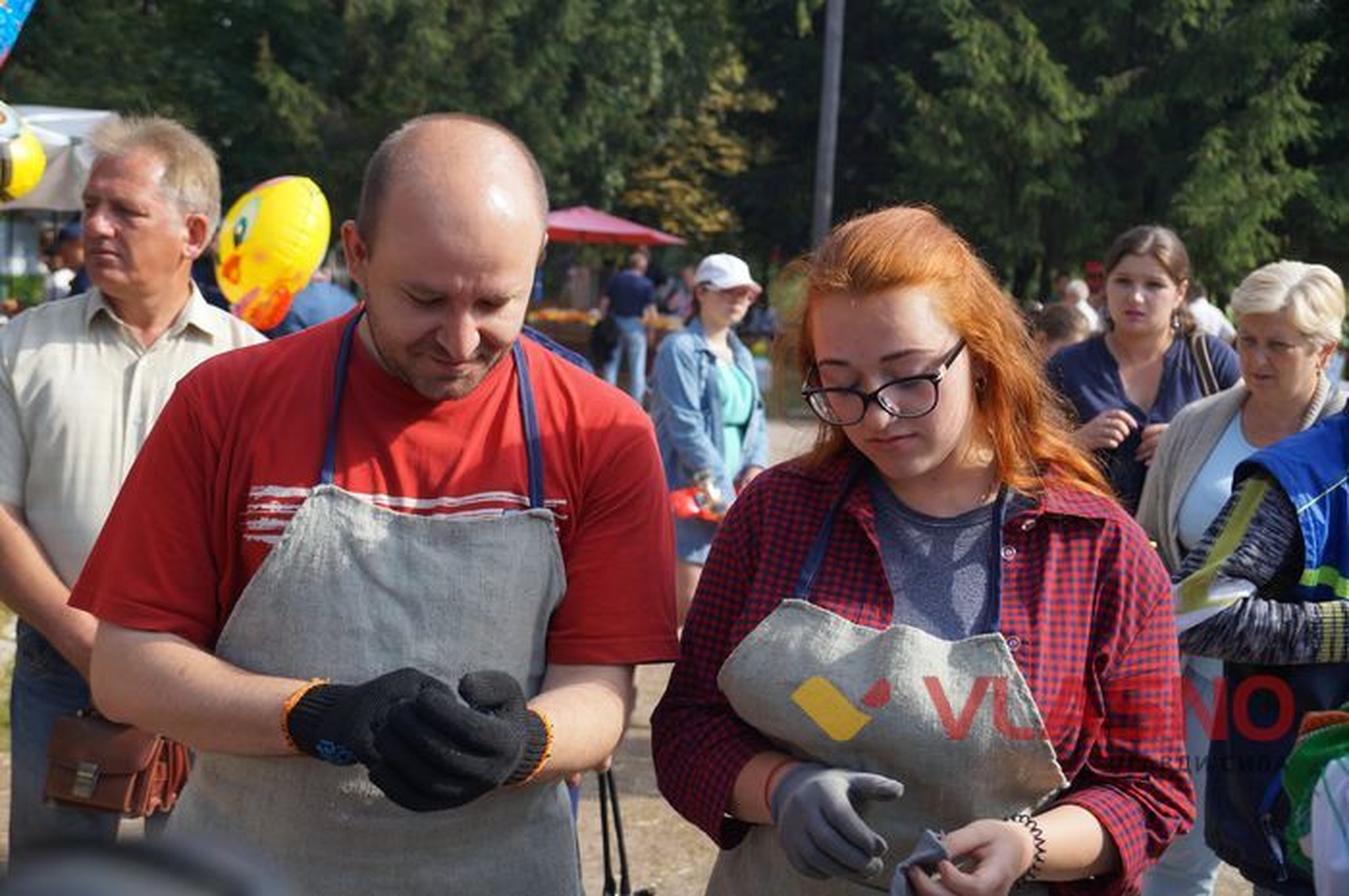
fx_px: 1965
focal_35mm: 52
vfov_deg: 25.7
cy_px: 448
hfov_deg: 37.9
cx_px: 674
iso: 100
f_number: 4.5
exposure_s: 1/400
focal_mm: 35
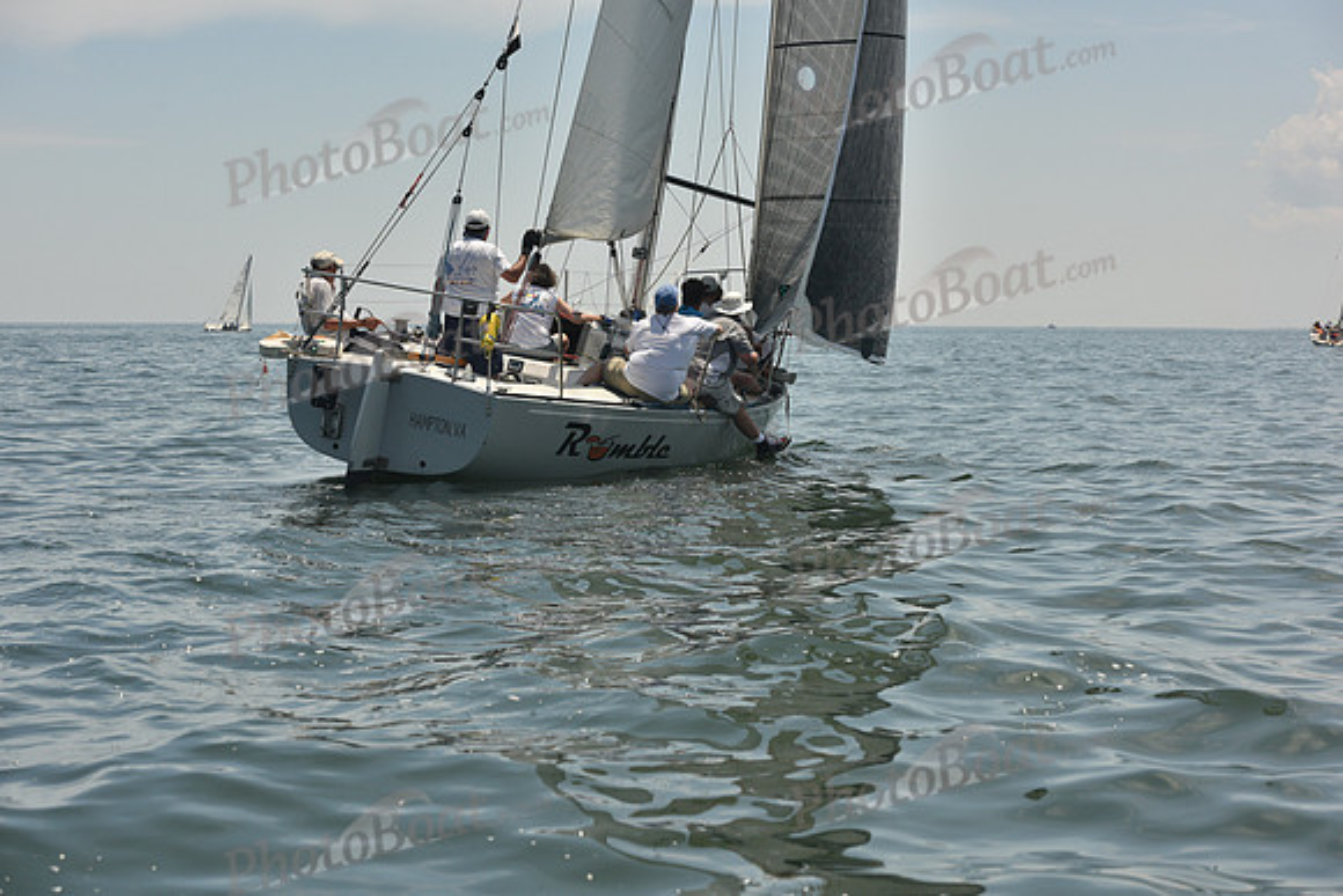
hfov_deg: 28.8
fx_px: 2612
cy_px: 448
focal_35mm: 70
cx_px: 672
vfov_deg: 19.5
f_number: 8
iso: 320
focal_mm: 70
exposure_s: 1/800
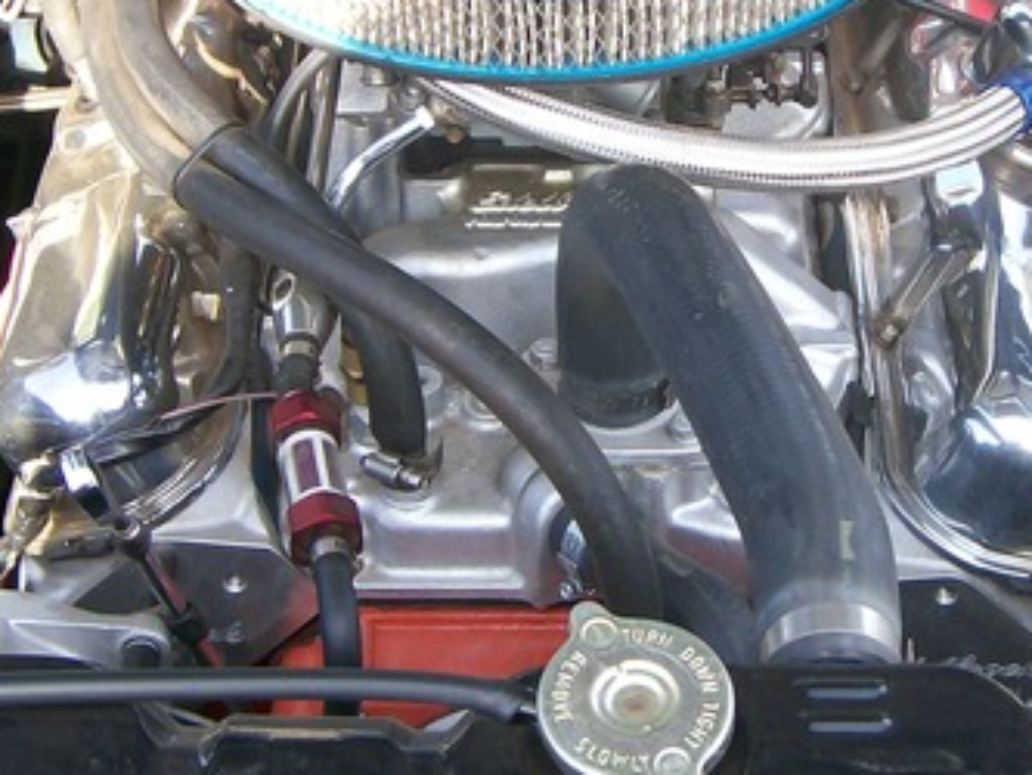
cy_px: 267
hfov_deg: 23.2
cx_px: 623
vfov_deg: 17.5
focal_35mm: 84
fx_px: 2505
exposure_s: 1/134
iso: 80
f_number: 2.8
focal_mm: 5.8
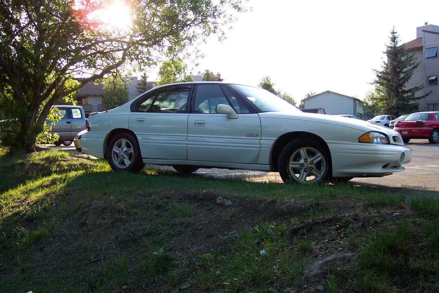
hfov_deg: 50.7
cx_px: 220
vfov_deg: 35.1
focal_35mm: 38
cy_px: 146
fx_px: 463
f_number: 2.8
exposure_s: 1/500
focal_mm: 8
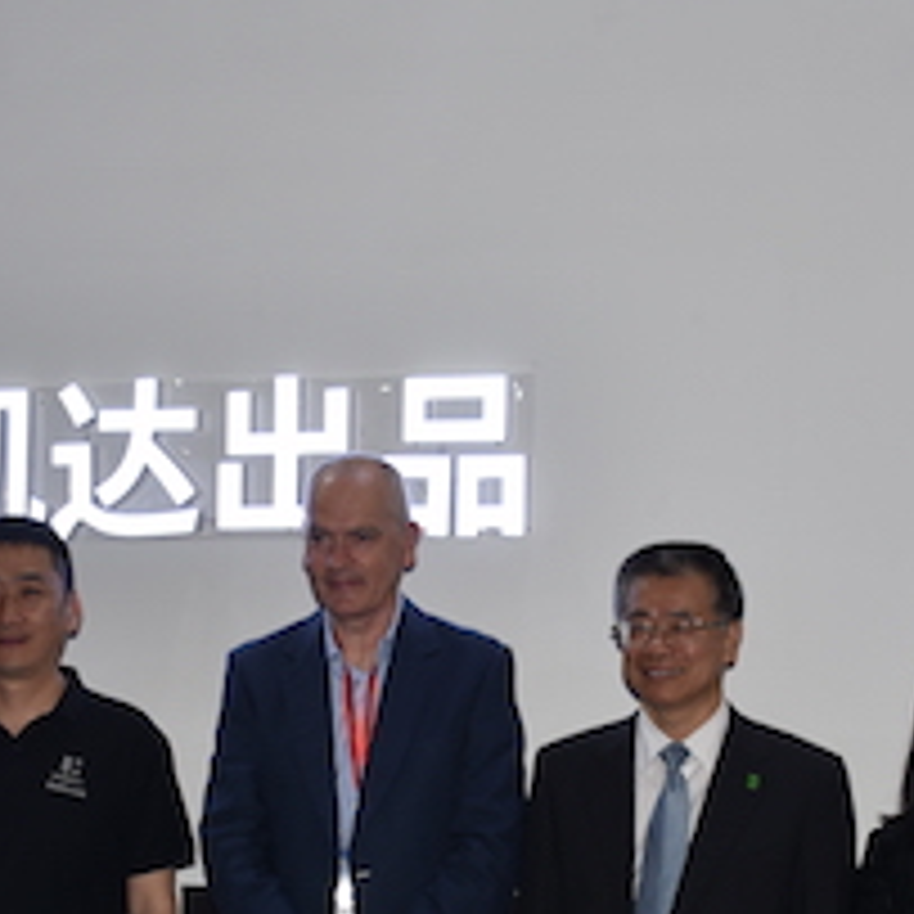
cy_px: 698
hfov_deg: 21.9
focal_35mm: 79
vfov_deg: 21.7
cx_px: 365
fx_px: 2360
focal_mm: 20
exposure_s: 1/60
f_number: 3.5
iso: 100
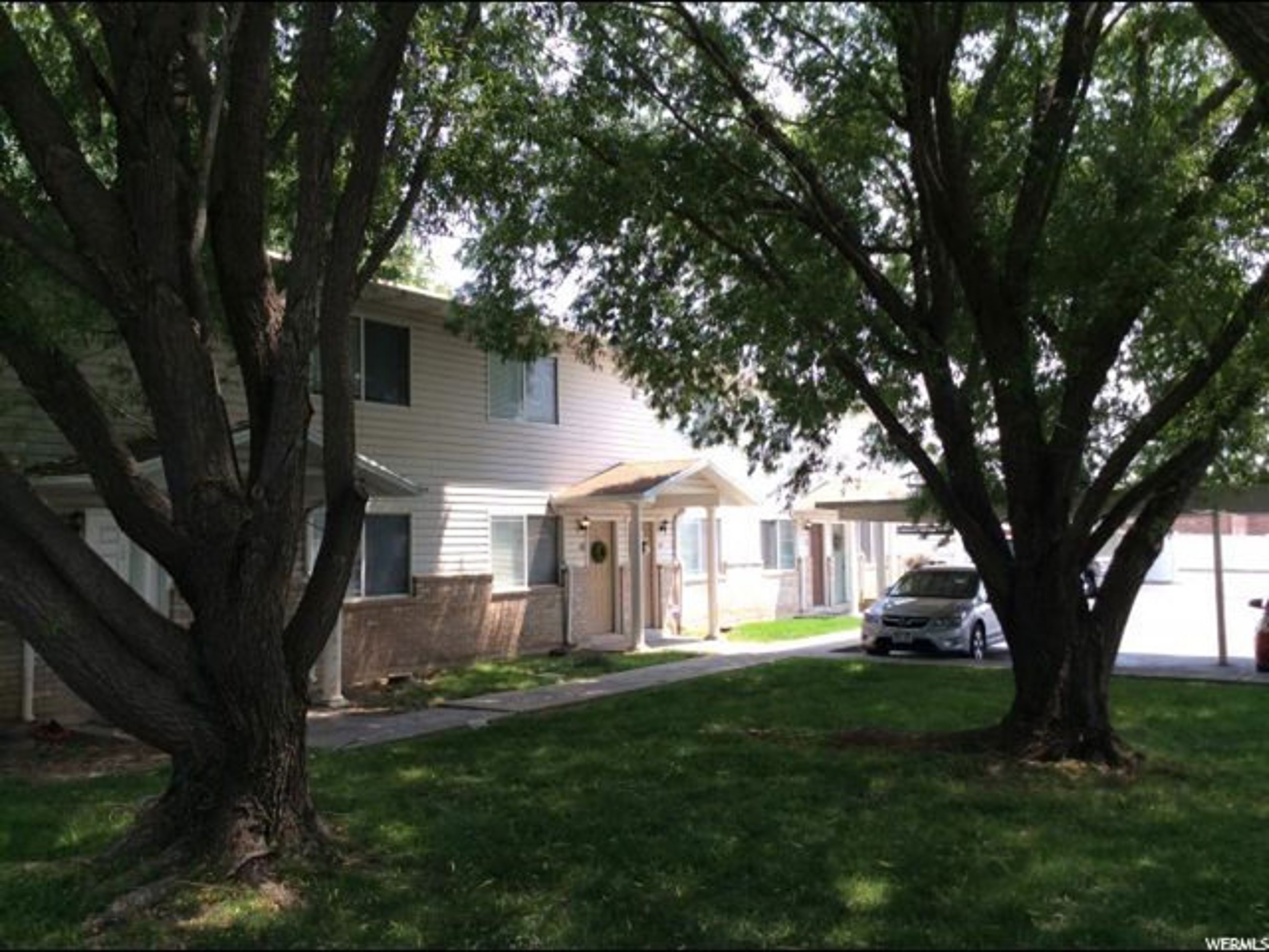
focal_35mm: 32
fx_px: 1173
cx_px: 634
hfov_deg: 56.8
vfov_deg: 44.2
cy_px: 476
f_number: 2.4
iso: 32
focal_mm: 3.3
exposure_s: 1/282
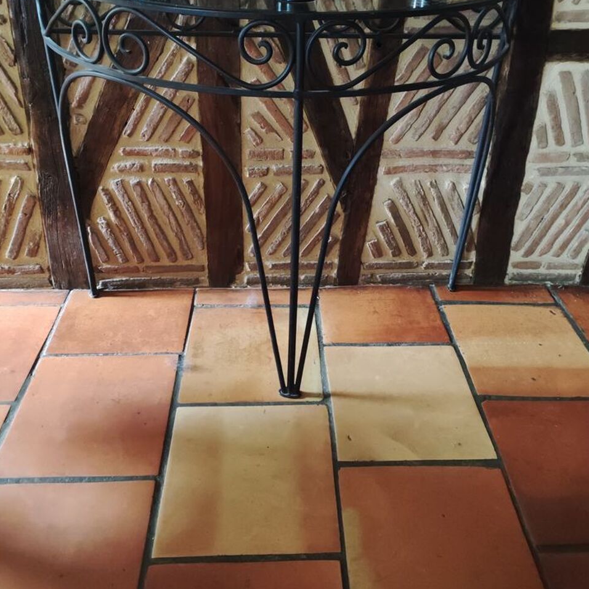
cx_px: 297
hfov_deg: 72.1
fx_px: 404
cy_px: 205
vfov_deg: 70.4
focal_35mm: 21
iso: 4855
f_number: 1.79
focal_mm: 4.74
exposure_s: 1/25
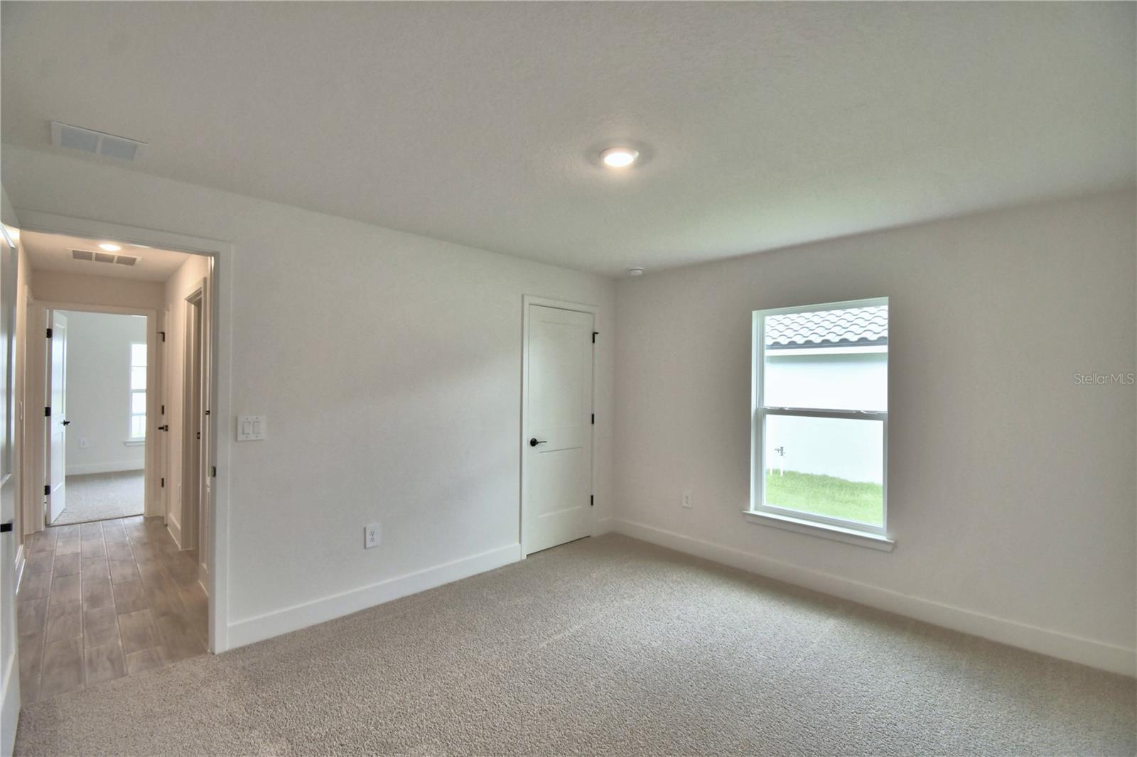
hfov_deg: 100.4
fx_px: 474
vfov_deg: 77.3
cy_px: 378
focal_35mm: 15
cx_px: 568
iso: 400
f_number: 4.5
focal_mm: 10
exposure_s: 1/125
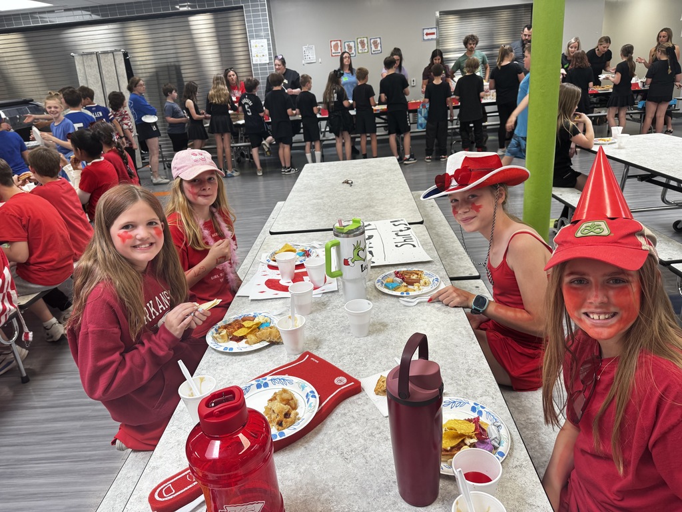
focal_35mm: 24
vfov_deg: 56.8
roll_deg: +5.5
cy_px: 256
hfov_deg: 71.6
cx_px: 341
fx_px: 473
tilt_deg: -22.4
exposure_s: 1/100
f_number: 1.78
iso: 80
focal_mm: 6.76
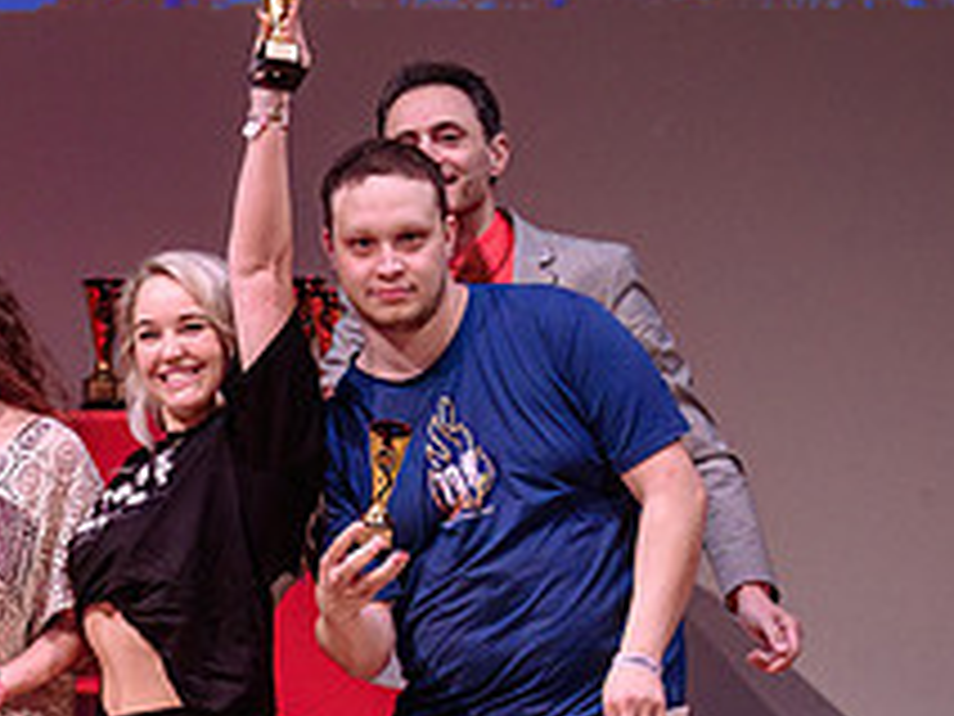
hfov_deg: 7.9
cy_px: 413
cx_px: -245
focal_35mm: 249
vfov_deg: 6.0
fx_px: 6862
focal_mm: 57
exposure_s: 1/400
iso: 1000
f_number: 3.2
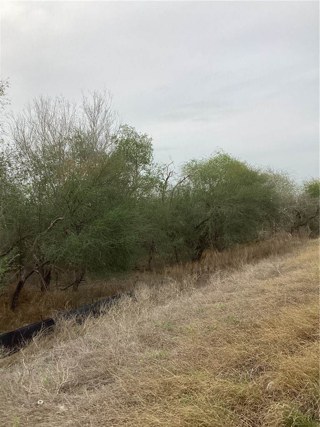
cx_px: 160
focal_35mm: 31
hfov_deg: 45.4
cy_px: 214
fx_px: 382
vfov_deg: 58.4
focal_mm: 3.3
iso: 32
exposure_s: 1/120
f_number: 2.4
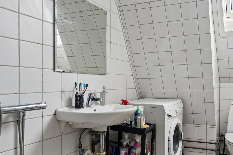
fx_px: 207
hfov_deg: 56.8
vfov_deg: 41.0
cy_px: 86
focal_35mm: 32
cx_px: 164
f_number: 4
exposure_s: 1/160
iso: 400
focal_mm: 19
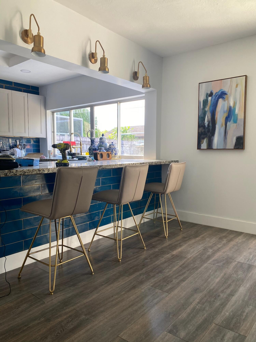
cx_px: 128
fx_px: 256
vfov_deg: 67.3
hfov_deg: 53.1
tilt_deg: -3.4
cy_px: 171
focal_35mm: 26
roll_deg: +0.1
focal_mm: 4.25
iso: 80
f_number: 1.8
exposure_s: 1/121
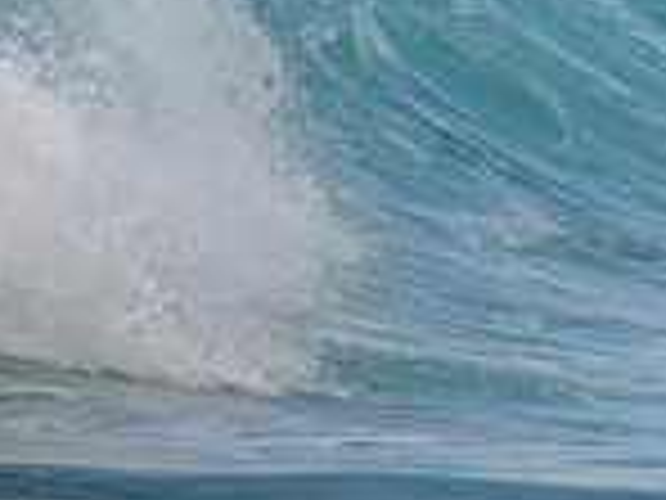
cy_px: -123
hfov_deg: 1.0
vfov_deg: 0.7
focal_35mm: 2072
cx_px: 1019
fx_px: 39865
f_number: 5.6
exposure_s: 1/2000
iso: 280
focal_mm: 400
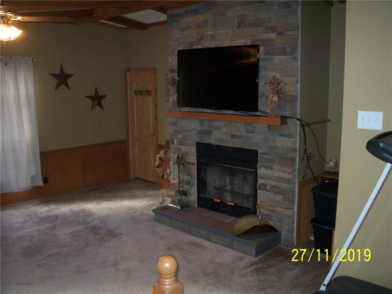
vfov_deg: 41.8
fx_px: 385
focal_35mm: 34
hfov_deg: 54.0
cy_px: 147
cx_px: 196
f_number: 2.7
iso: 160
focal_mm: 5.6
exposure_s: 1/60
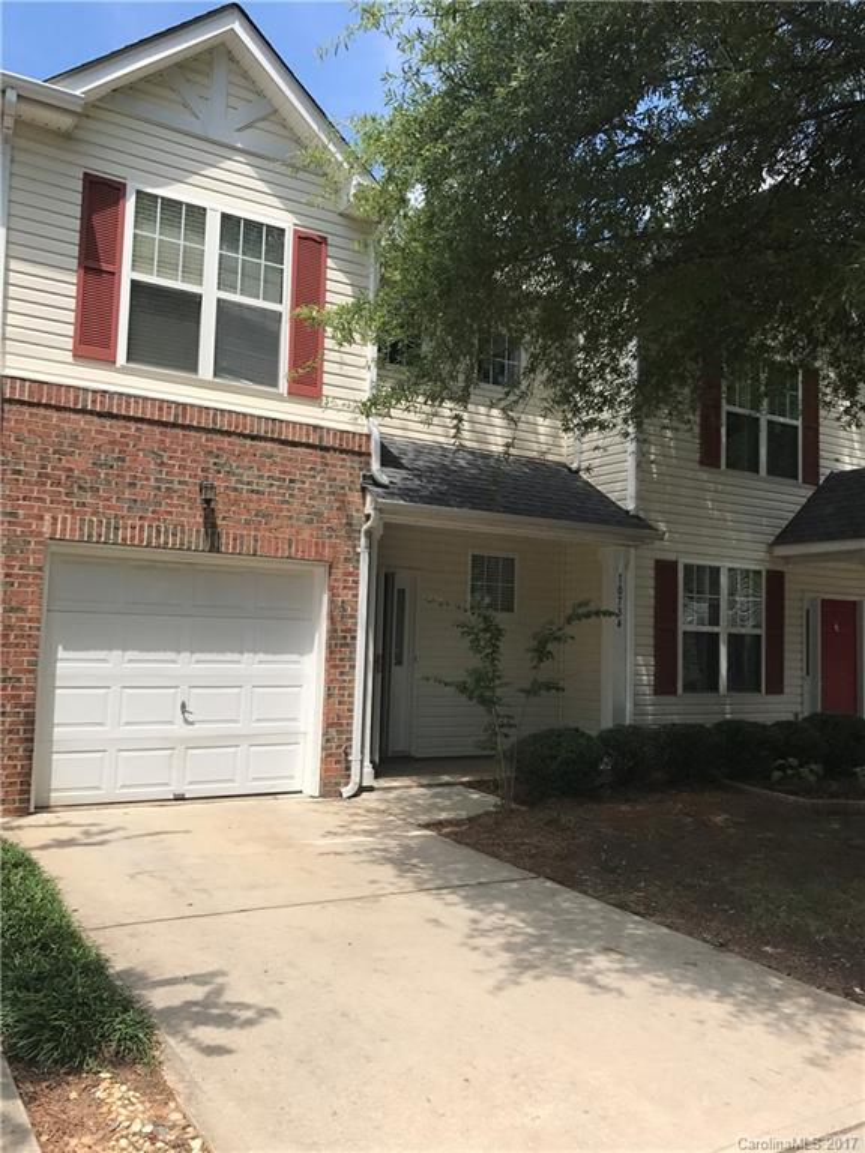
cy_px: 576
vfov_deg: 63.4
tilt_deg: +6.1
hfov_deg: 49.7
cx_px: 432
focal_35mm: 28
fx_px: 933
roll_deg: -2.4
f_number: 1.8
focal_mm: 3.99
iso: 20
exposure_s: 1/2179
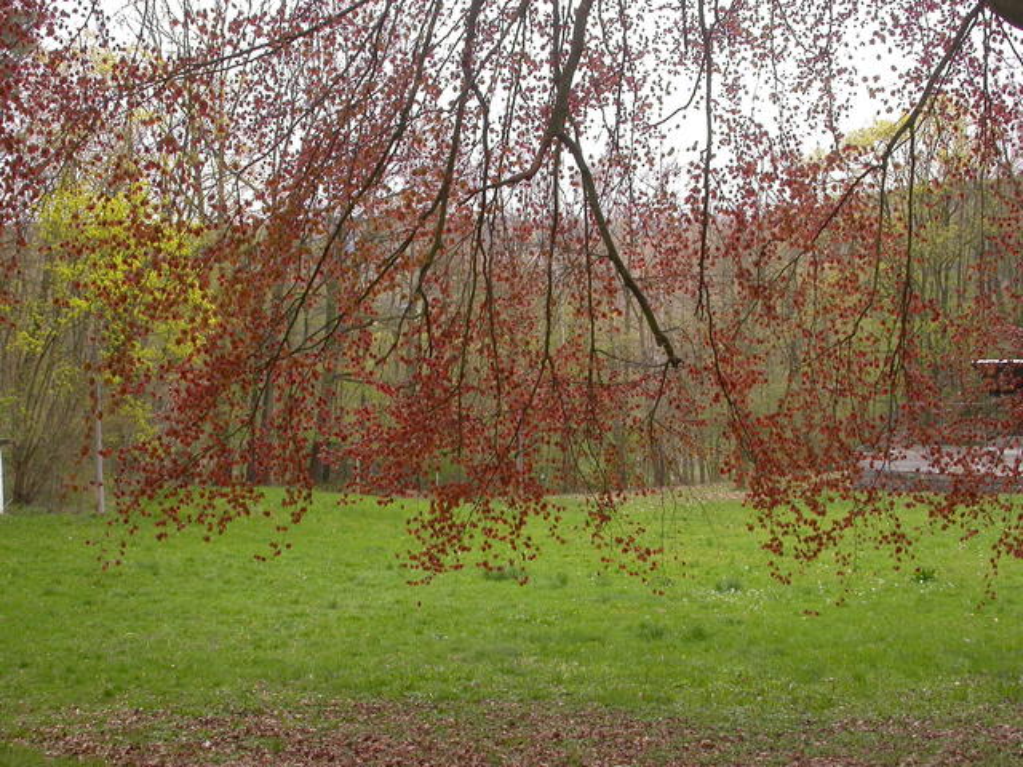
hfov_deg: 39.7
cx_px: 512
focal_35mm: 48
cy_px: 384
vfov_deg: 30.3
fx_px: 1419
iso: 100
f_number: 5.1
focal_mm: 10
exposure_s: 1/110
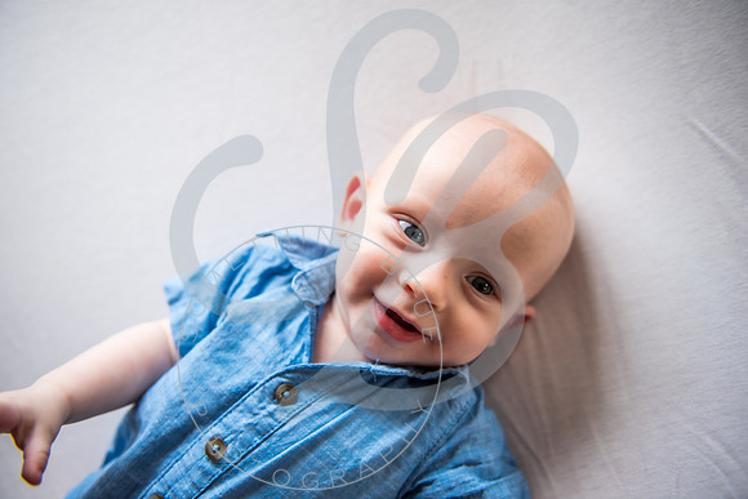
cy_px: 250
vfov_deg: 42.3
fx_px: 644
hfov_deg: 60.3
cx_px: 374
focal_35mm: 31
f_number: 2.8
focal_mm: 31
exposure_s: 1/125
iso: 100
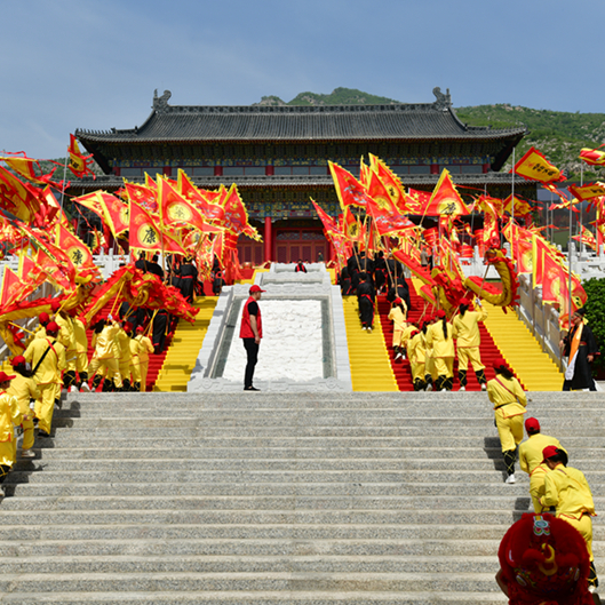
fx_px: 890
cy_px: 301
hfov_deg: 37.5
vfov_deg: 37.6
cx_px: 293
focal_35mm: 45
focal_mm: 35
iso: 160
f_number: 10
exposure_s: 1/400
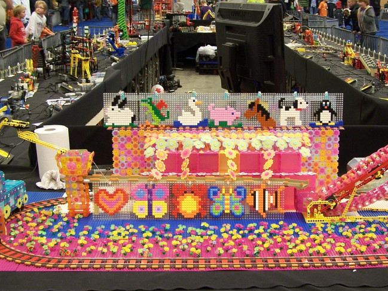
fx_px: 672
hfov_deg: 32.1
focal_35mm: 60
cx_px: 225
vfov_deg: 24.4
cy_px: 150
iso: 80
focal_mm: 6.3
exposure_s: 1/3
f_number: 2.8
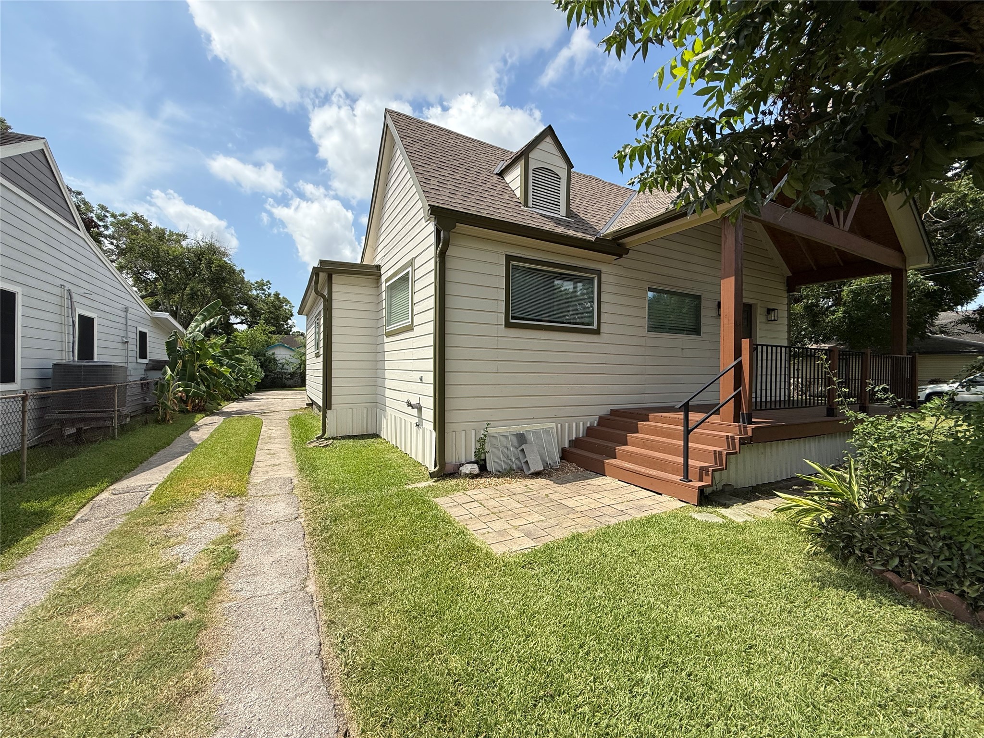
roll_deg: -0.8
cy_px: 369
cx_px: 492
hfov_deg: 102.1
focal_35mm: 14
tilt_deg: +1.4
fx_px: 398
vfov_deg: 85.7
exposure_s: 1/1961
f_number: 2.2
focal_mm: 2.22
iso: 50
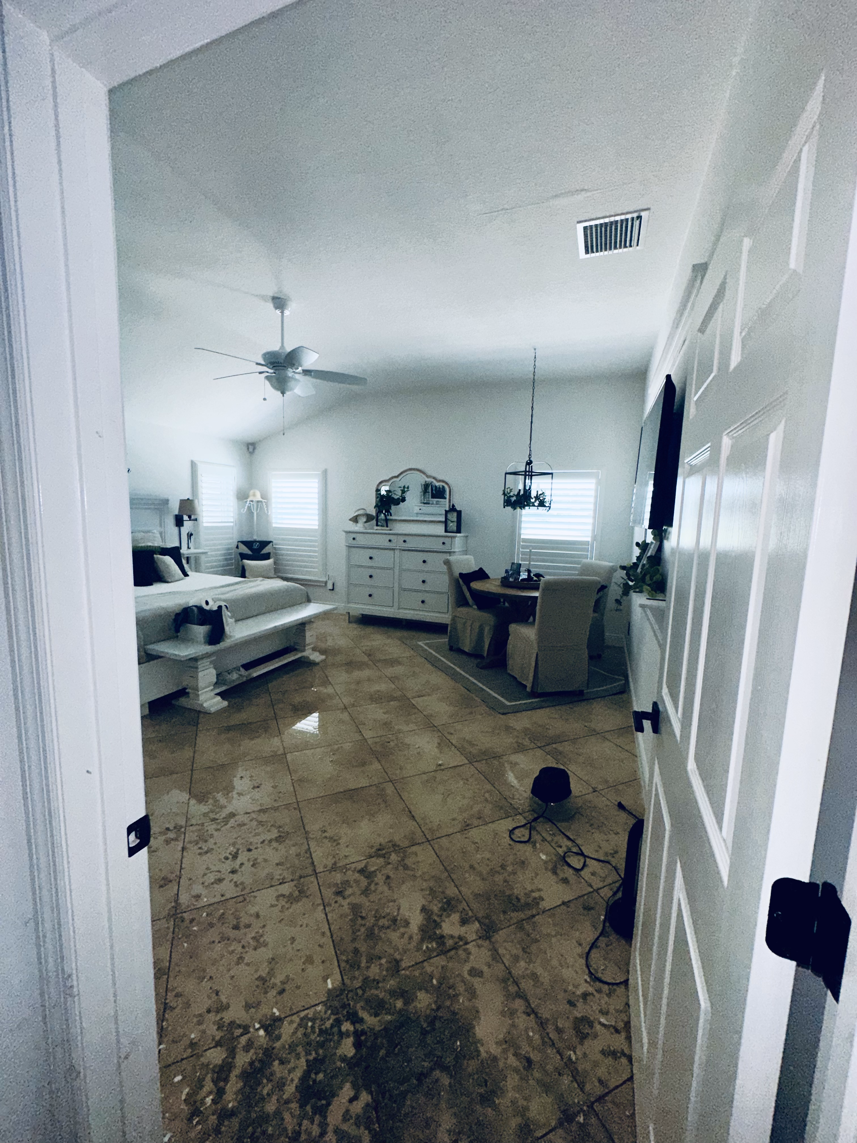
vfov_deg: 102.1
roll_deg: -2.7
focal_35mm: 14
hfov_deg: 85.7
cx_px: 428
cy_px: 572
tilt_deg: -7.2
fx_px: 462
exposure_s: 1/122
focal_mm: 2.22
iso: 64
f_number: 2.2
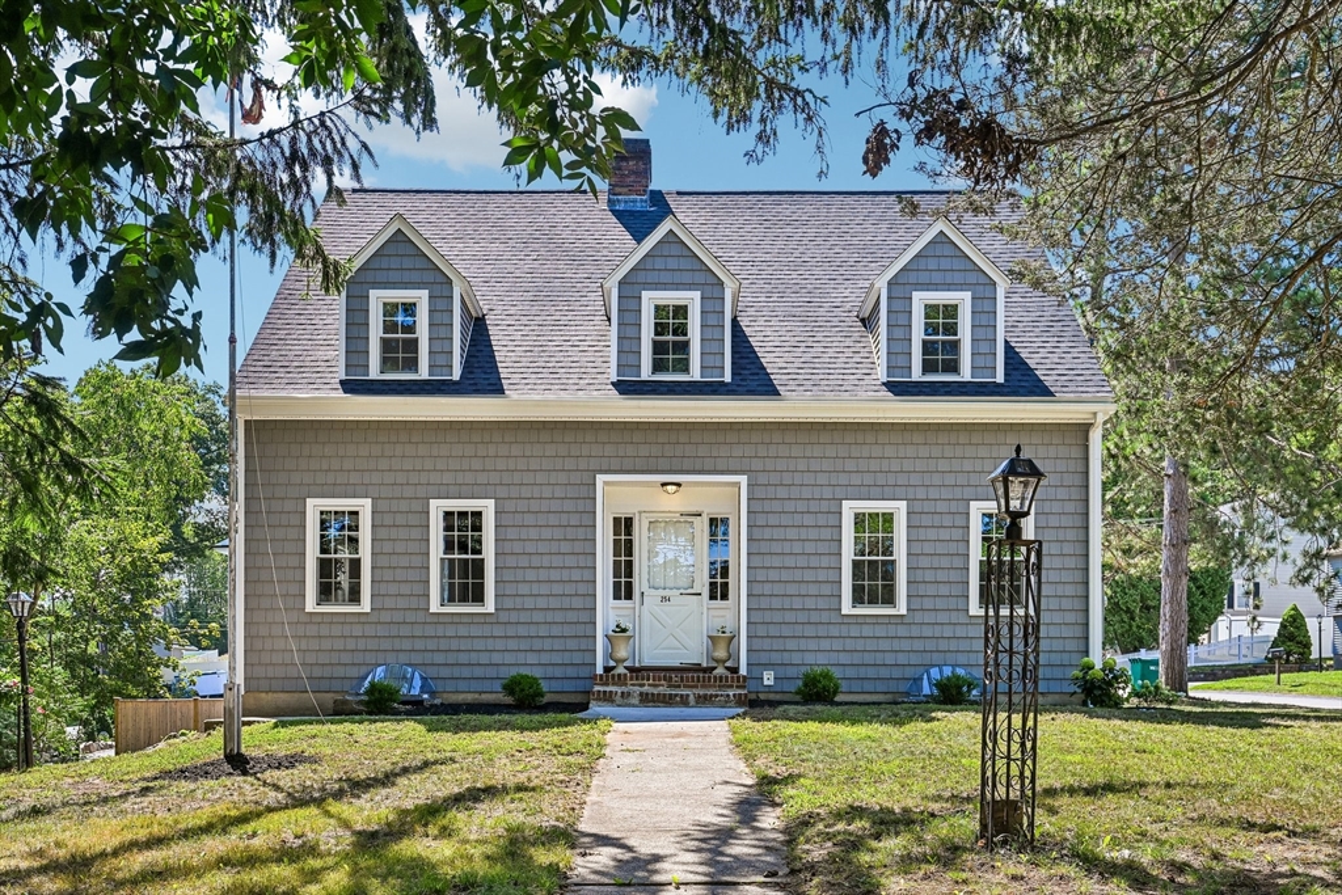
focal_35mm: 30
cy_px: 448
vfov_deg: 43.6
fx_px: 1118
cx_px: 671
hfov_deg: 61.9
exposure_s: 1/320
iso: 400
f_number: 8
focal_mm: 30
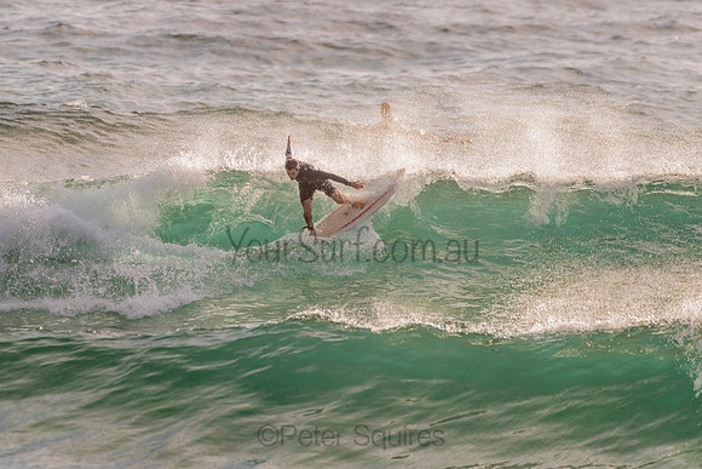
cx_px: 342
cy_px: 228
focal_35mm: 613
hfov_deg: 3.4
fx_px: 11954
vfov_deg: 2.2
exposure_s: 1/2000
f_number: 5.6
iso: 180
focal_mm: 500
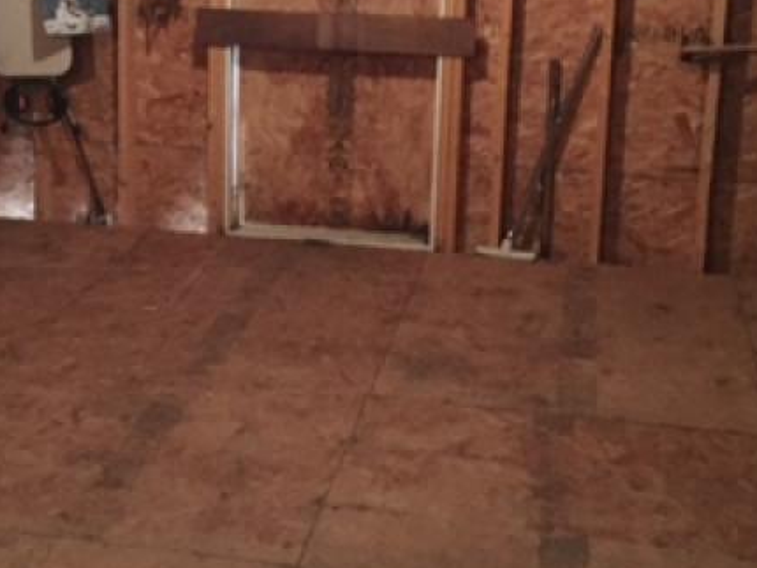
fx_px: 1510
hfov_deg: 27.9
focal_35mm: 69
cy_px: 197
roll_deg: -0.2
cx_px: 217
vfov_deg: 21.3
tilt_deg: -13.9
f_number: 2.2
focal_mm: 4.15
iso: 400
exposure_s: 1/15
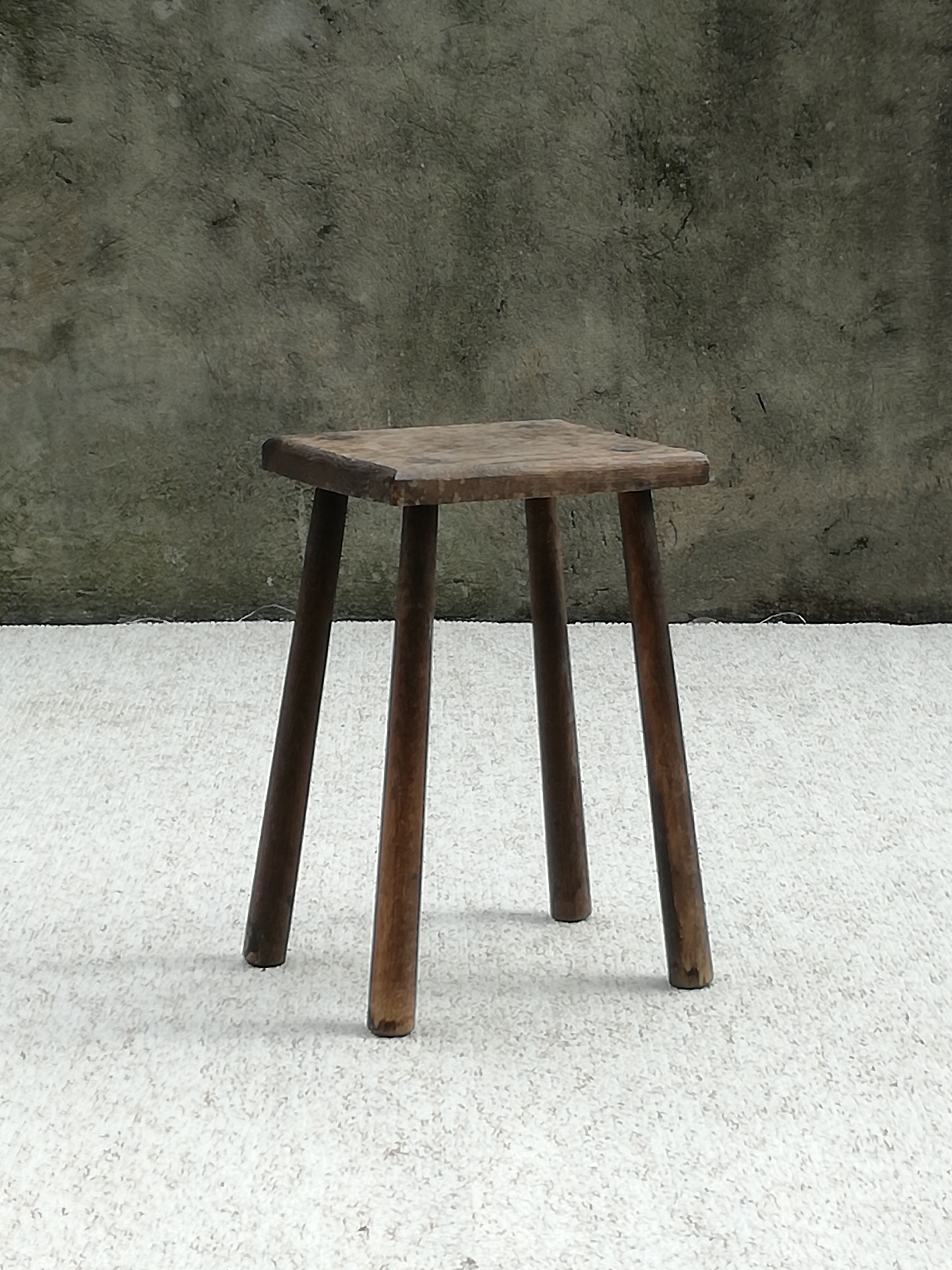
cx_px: 476
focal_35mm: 27
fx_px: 990
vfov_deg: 65.3
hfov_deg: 51.4
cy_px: 635
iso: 50
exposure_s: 1/177
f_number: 2
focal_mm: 3.79
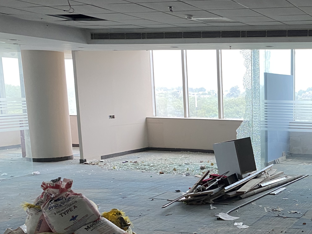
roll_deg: +0.5
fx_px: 478
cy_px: 187
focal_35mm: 53
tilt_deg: -12.4
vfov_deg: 27.0
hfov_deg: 33.2
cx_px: 311
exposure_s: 1/50
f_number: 1.8
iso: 160
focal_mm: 4.25
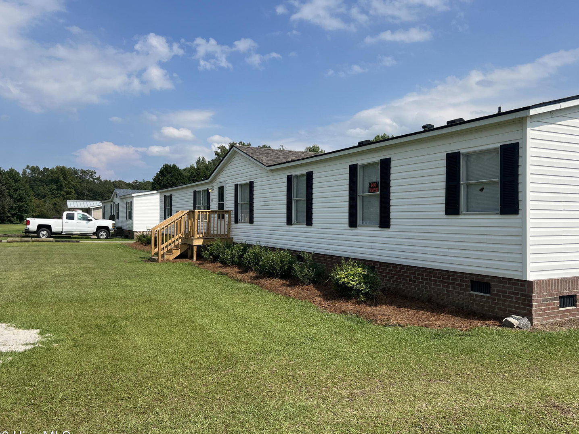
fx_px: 485
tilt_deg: +0.9
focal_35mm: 29
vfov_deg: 48.2
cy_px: 217
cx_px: 290
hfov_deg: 61.7
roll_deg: -1.2
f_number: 1.5
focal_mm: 5.7
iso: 50
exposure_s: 1/5587
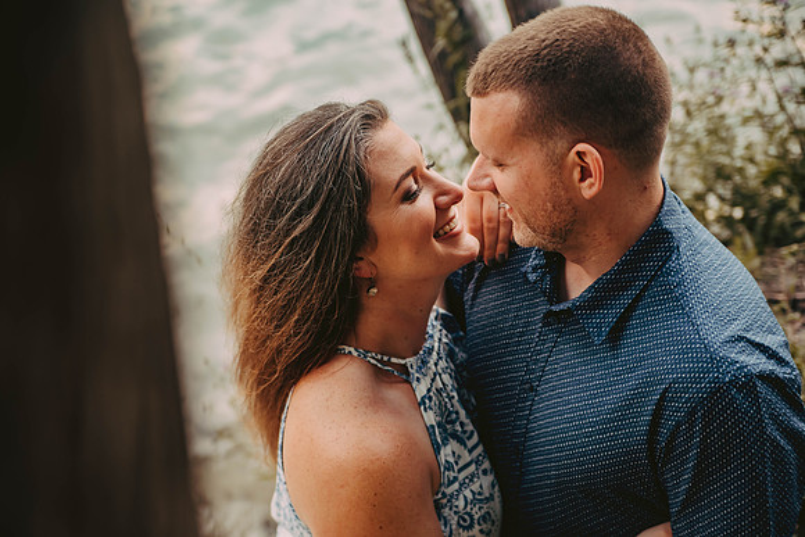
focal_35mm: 72
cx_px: 402
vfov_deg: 18.9
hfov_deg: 28.1
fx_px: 1610
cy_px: 268
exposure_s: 1/250
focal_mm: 72
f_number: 2.8
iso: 640
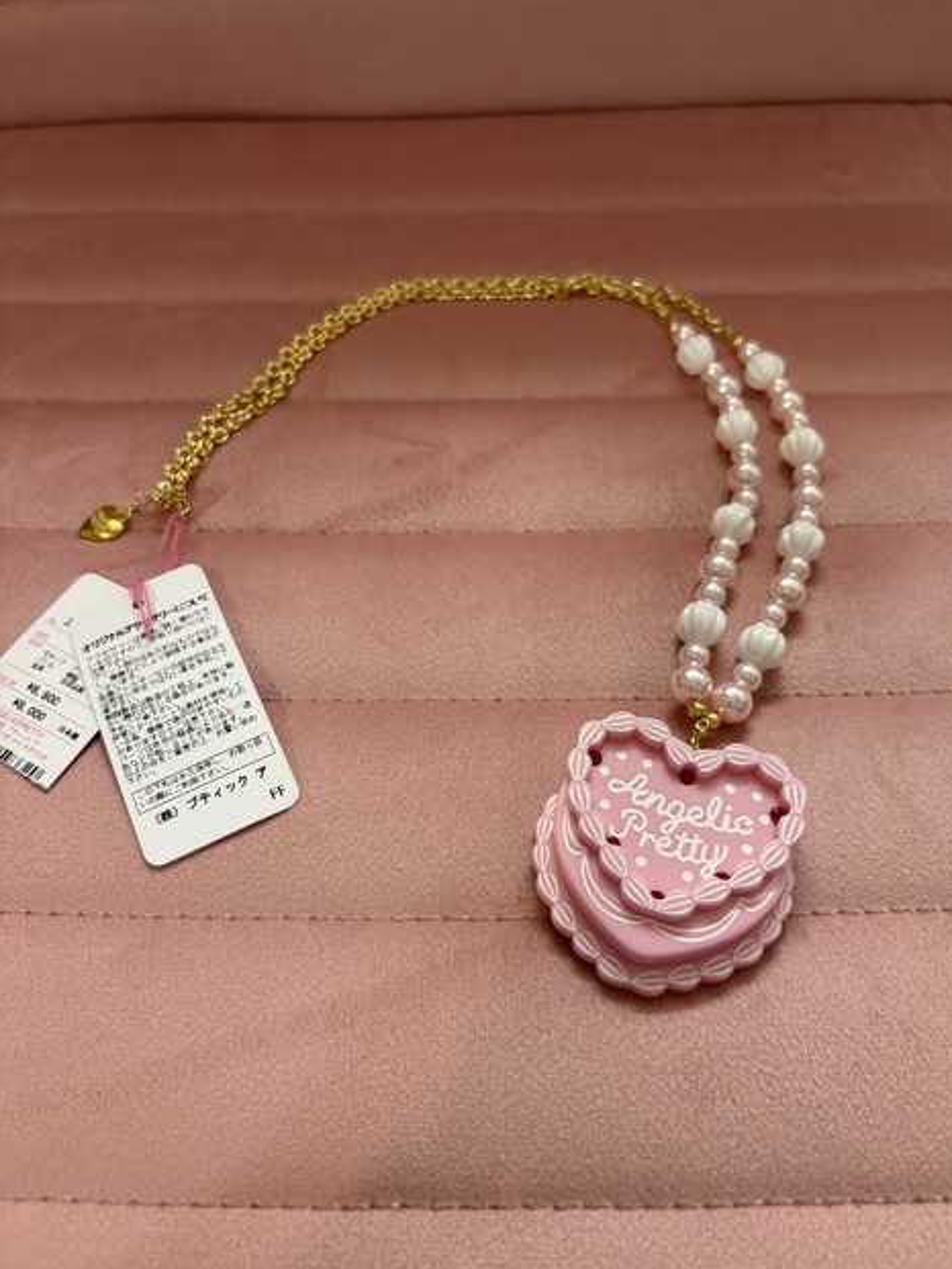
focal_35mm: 27
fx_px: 990
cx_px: 492
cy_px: 655
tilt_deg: -56.4
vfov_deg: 65.3
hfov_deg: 51.4
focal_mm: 5.96
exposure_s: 1/60
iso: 160
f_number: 1.6
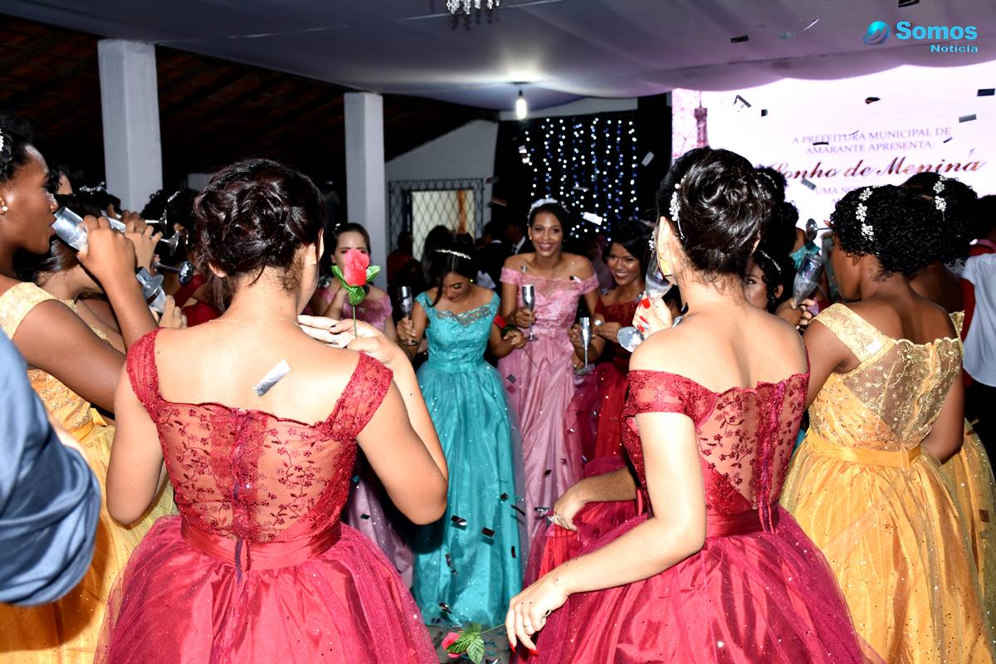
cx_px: 498
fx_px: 1120
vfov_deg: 33.0
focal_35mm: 40
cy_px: 332
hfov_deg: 47.9
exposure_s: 1/100
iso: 1000
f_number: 4
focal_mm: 27
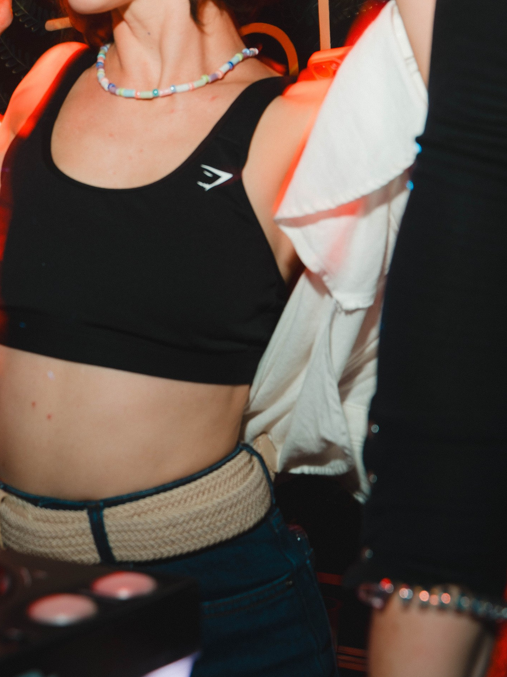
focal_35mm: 58
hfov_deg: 25.2
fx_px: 1133
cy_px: 17
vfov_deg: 31.1
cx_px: 198
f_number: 5
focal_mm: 28
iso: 250
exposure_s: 1/10
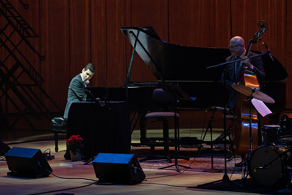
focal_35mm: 224
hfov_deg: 9.2
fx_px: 1814
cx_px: 97
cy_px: 84
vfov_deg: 6.1
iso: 2500
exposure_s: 1/250
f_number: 6.3
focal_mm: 167
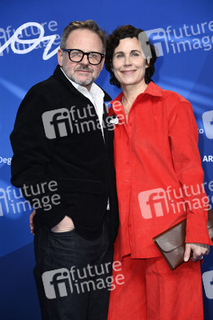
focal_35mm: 92
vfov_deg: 22.2
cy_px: 160
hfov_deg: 14.8
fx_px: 818
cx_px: 106
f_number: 5.6
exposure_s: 1/250
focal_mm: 92
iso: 1250
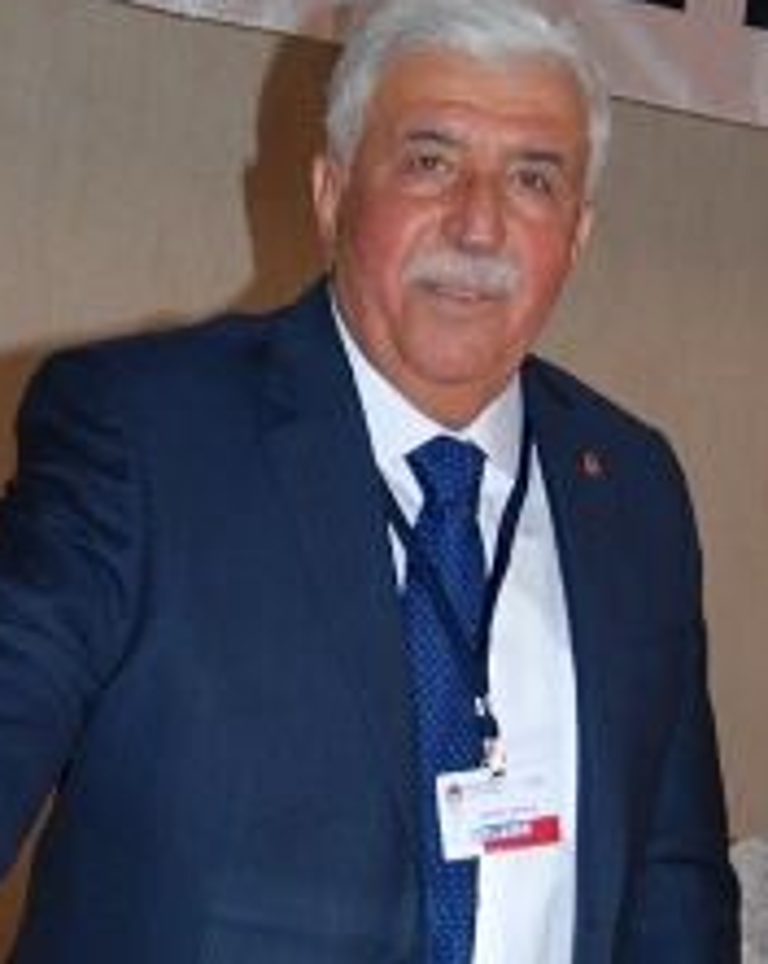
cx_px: 325
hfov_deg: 17.0
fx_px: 2564
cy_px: 445
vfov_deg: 21.3
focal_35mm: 90
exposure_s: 1/60
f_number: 4
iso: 400
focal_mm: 22
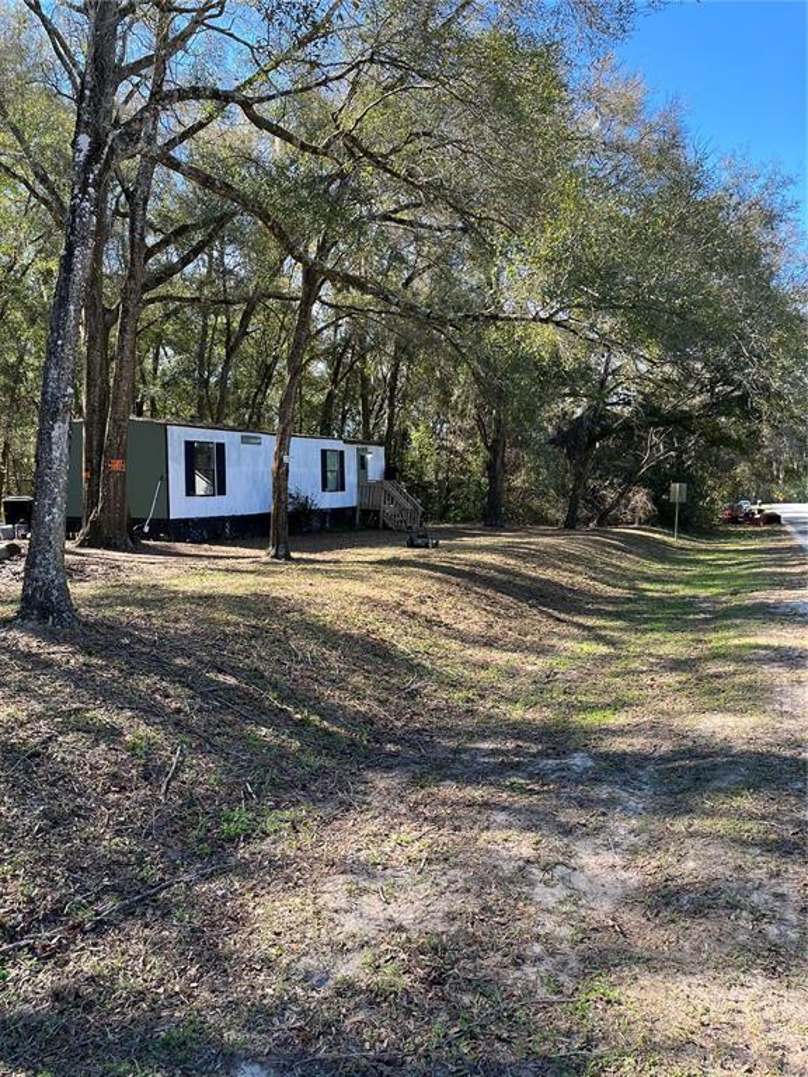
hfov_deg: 53.1
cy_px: 538
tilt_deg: -3.3
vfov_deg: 67.3
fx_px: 809
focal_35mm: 26
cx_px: 404
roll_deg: +1.2
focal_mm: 5.1
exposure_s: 1/376
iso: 50
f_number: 1.6
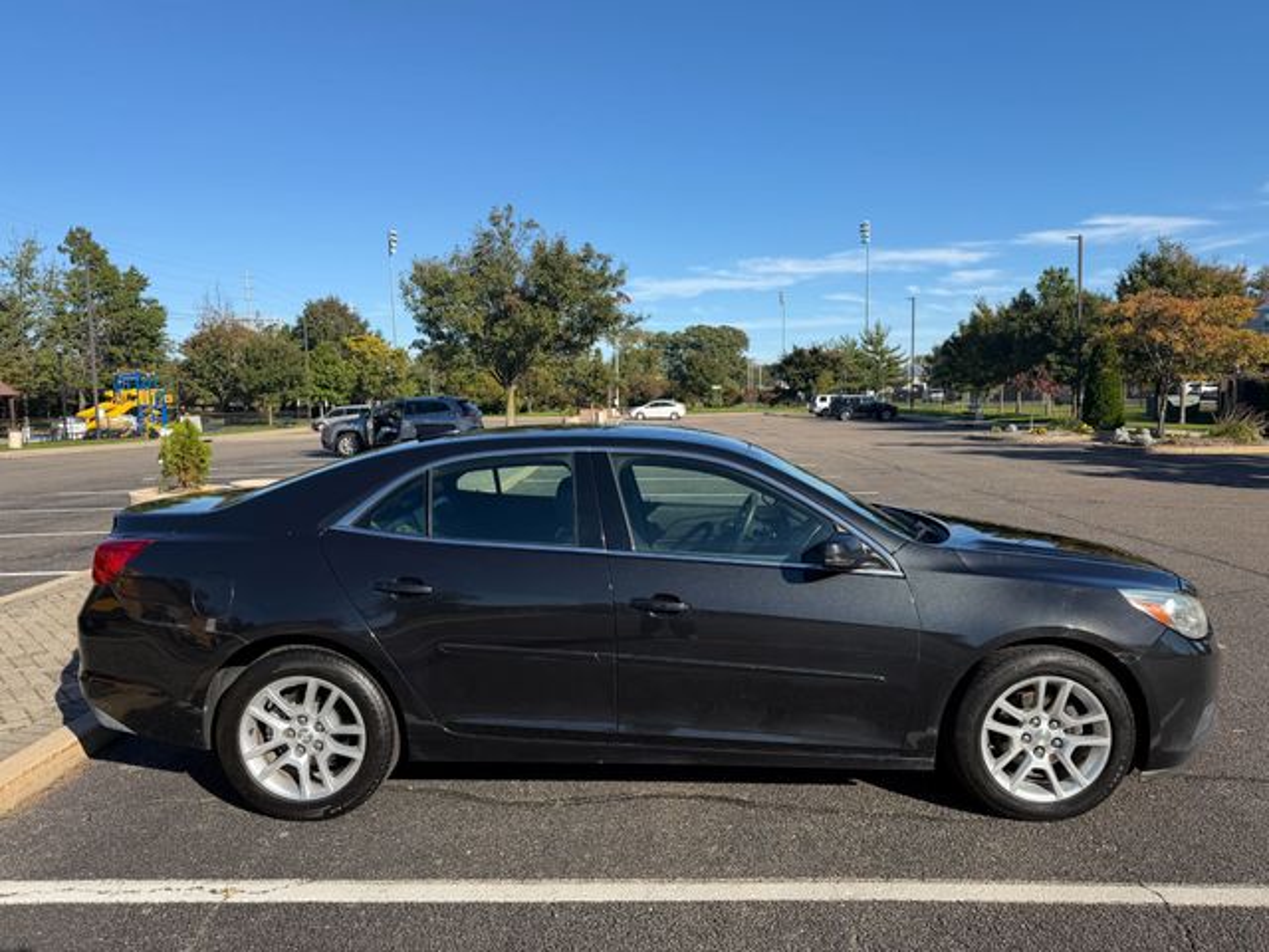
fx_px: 880
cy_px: 476
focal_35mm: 24
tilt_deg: -4.6
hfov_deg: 71.6
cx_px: 634
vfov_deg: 56.8
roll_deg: +1.3
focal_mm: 6.76
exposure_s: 1/3584
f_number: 1.78
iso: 80
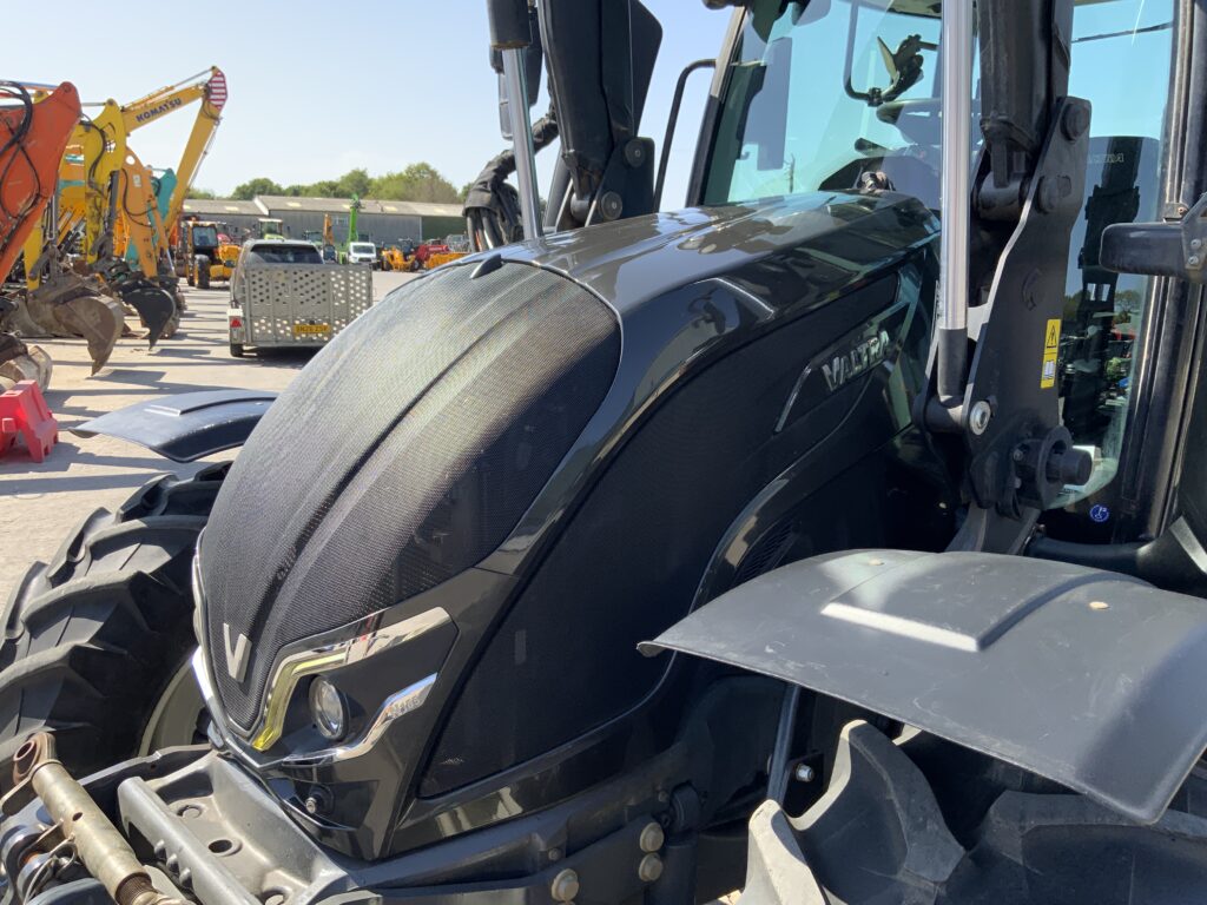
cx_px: 604
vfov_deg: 48.2
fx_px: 1011
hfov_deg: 61.7
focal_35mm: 29
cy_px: 452
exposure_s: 1/691
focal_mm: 3
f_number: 1.8
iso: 16
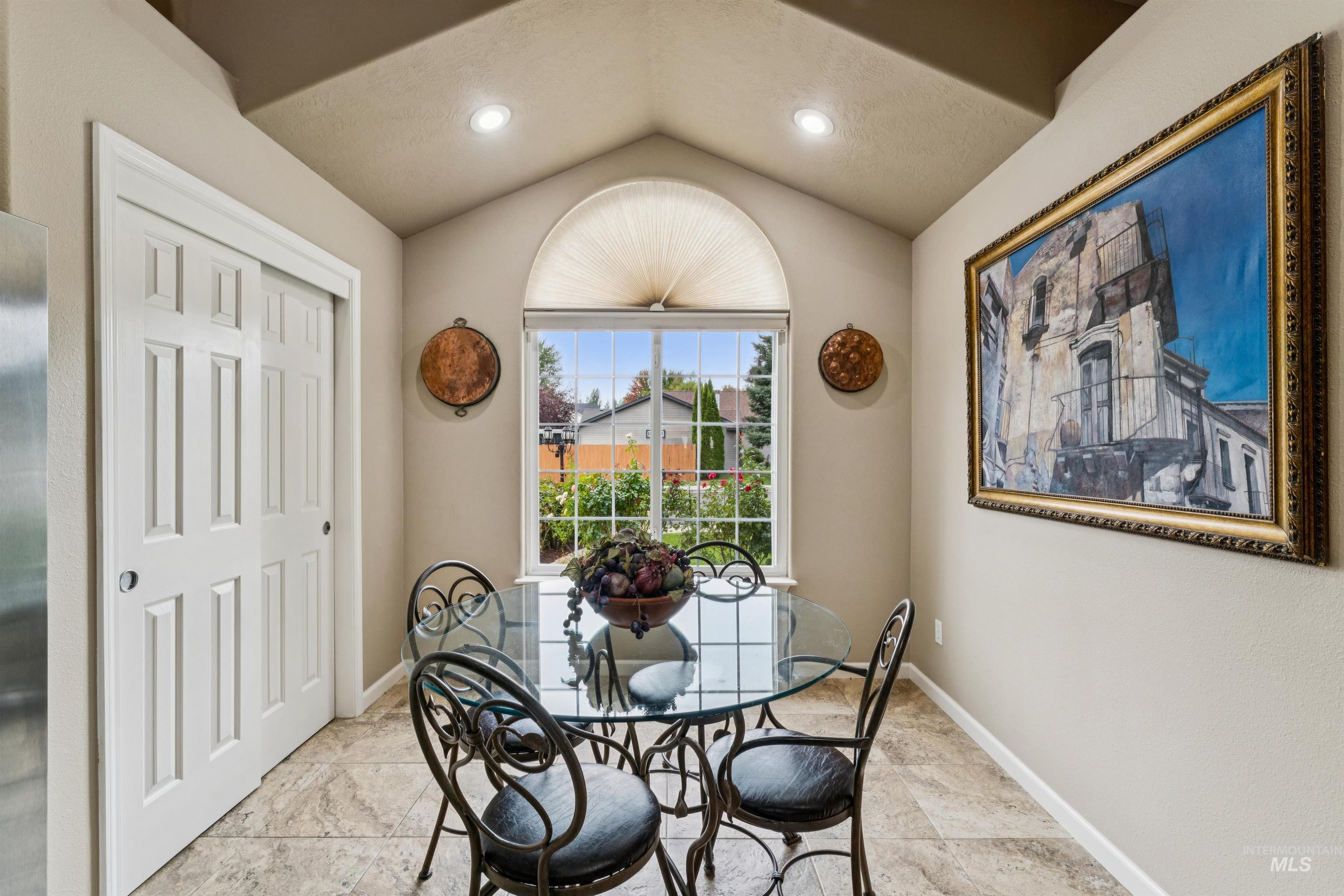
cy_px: 448
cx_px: 672
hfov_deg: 97.1
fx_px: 594
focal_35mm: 16
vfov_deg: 74.1
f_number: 13
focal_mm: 15.9
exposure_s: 1/15
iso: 400
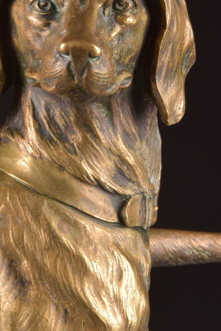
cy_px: 166
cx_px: 43
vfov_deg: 5.8
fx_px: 3295
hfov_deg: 3.8
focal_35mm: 358
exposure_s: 1/125
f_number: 25
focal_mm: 190
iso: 400
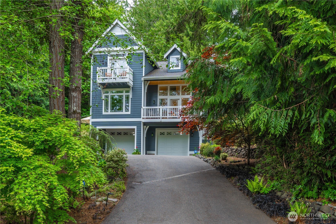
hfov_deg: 73.7
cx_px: 168
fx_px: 224
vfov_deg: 53.1
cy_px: 112
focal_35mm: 24
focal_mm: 24
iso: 125
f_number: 7.1
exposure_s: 1/30
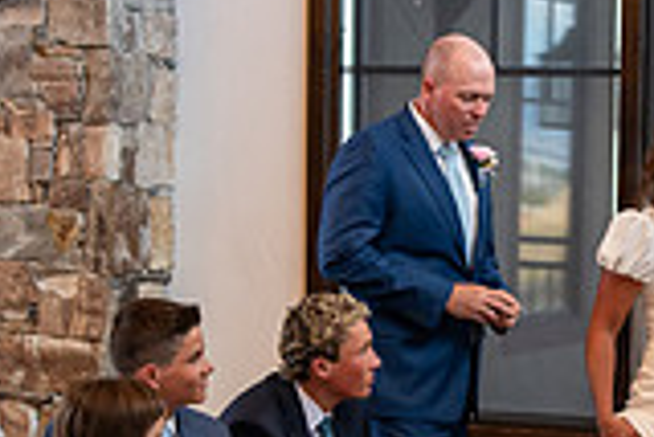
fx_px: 2382
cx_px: 596
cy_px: 398
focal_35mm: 131
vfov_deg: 10.4
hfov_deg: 15.4
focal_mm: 34
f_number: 3.2
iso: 3200
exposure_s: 1/200
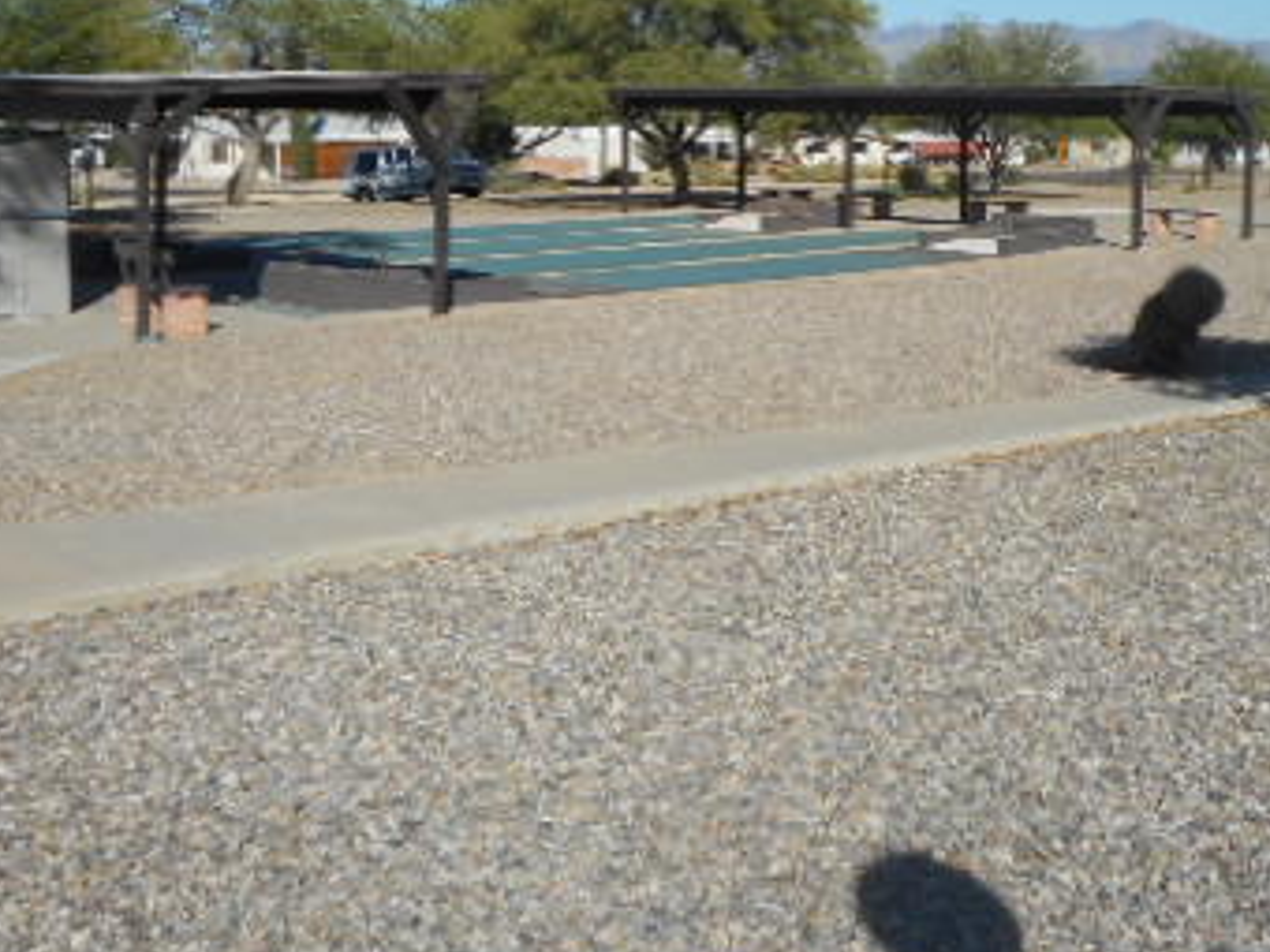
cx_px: 687
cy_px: 224
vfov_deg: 30.3
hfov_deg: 40.4
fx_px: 1724
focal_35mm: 47
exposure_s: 1/1000
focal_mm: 4.5
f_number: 3.7
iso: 80
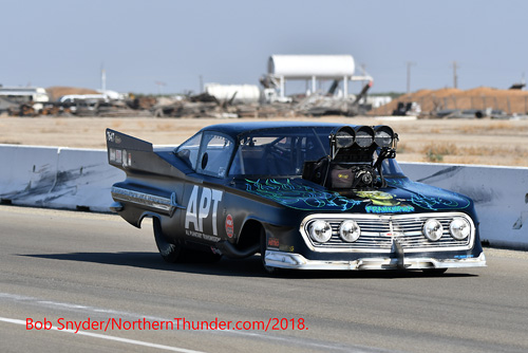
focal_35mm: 300
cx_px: 264
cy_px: 176
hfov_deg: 6.9
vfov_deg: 4.6
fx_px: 4402
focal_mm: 200
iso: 160
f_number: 5.6
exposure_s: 1/1250
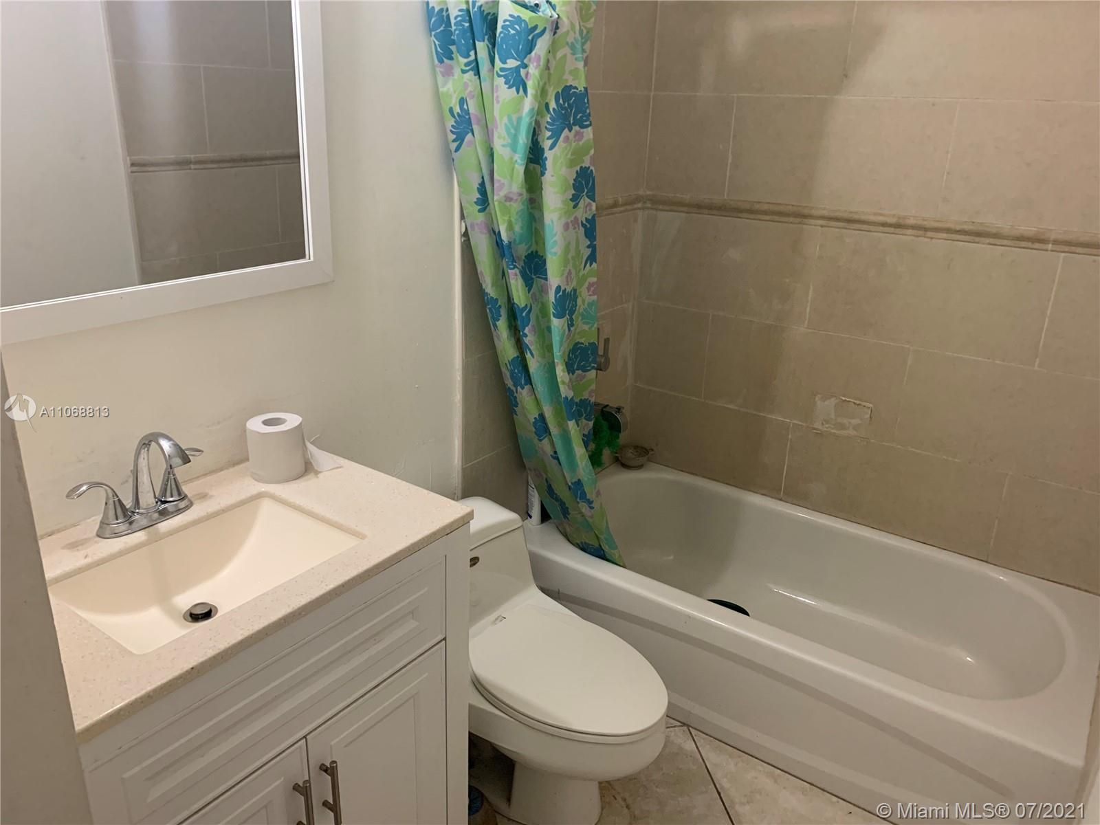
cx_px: 550
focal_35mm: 26
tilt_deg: -20.7
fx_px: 826
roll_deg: -1.2
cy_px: 412
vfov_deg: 53.1
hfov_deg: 67.3
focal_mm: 4.25
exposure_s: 1/60
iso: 160
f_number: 1.8
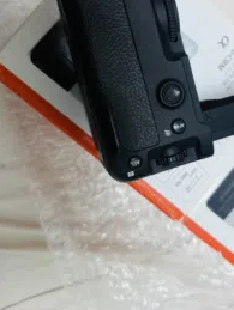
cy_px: 102
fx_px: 333
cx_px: 157
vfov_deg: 49.2
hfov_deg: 38.3
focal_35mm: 37
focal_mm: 6.76
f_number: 1.78
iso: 160
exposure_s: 1/50
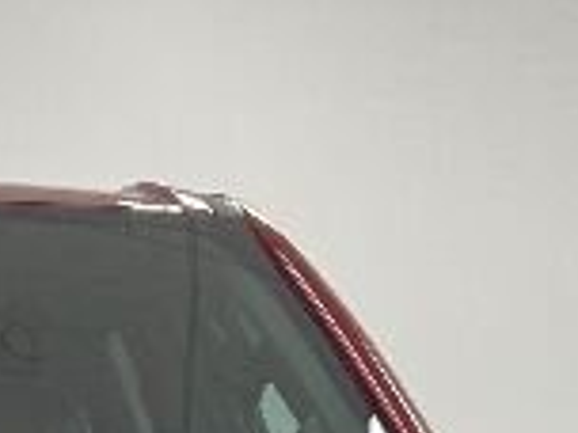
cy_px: 1208
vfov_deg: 7.6
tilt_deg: -12.5
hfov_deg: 10.6
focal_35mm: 175
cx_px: -487
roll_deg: +0.6
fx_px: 2922
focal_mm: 5.7
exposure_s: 1/60
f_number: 1.5
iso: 64
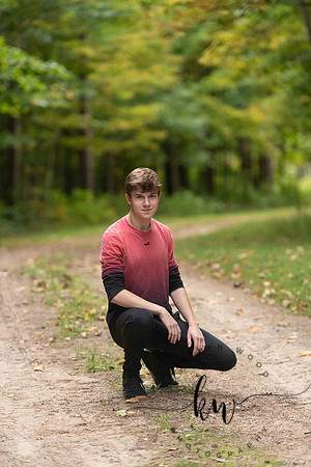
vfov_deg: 13.2
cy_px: 234
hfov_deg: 8.9
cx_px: 156
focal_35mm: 155
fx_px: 2008
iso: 500
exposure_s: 1/320
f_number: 2.8
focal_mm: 155
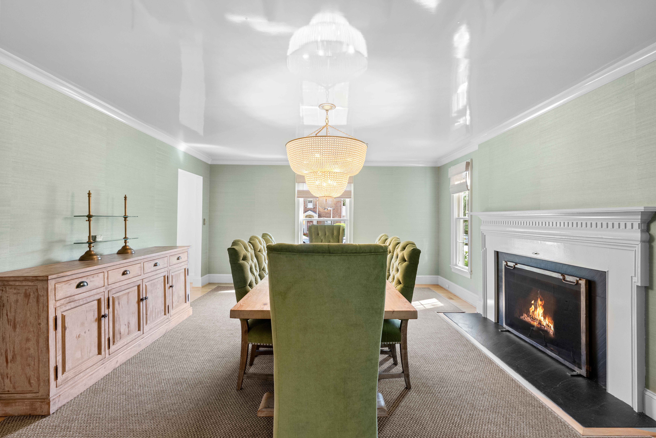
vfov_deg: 73.7
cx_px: 328
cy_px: 219
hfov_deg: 96.7
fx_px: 292
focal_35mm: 16
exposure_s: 1/25
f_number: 5
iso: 1250
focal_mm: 16
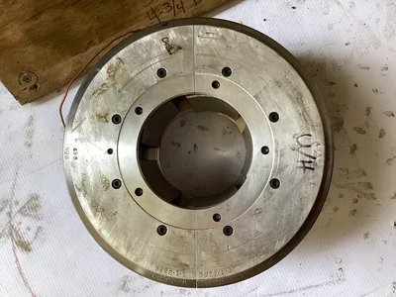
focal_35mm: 31
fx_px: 355
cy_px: 148
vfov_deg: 45.4
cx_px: 198
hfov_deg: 58.4
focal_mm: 3.3
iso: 64
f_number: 2.4
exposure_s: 1/100
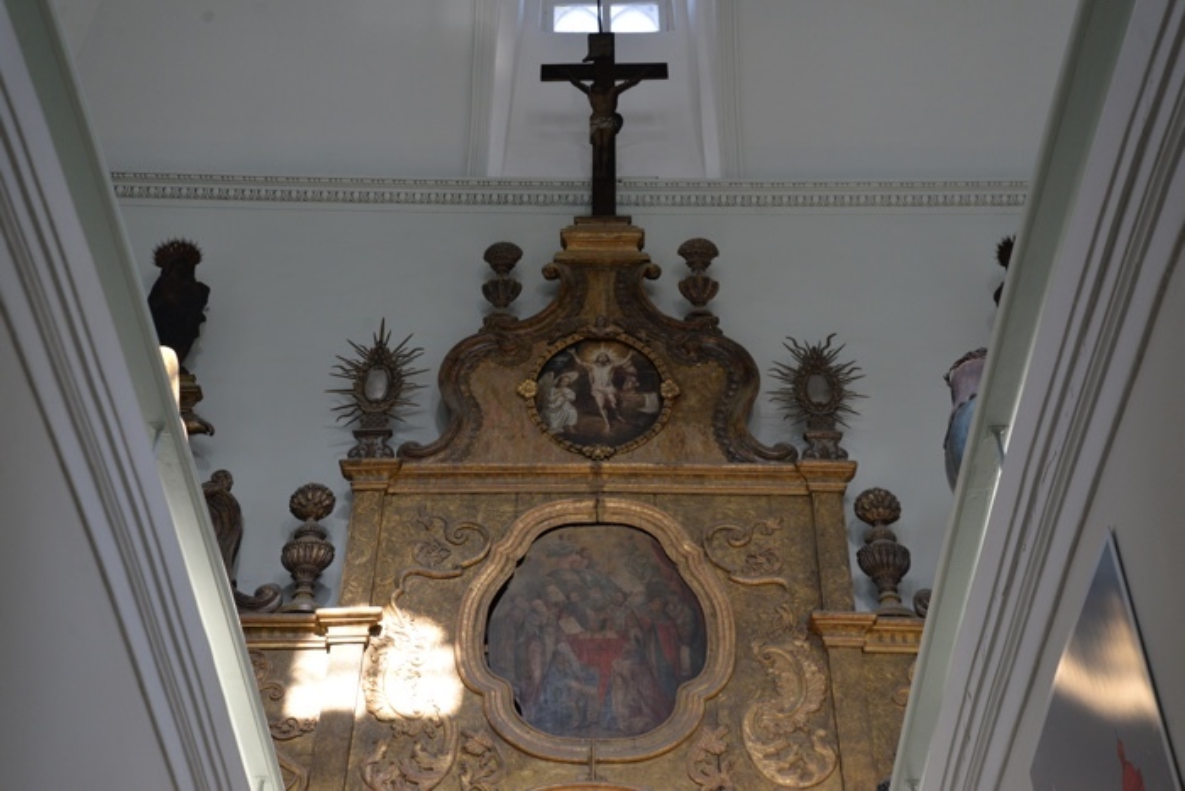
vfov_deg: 24.6
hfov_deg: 36.2
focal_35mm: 55
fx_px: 1811
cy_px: 396
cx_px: 592
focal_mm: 55
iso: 1000
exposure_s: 1/125
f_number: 5.6
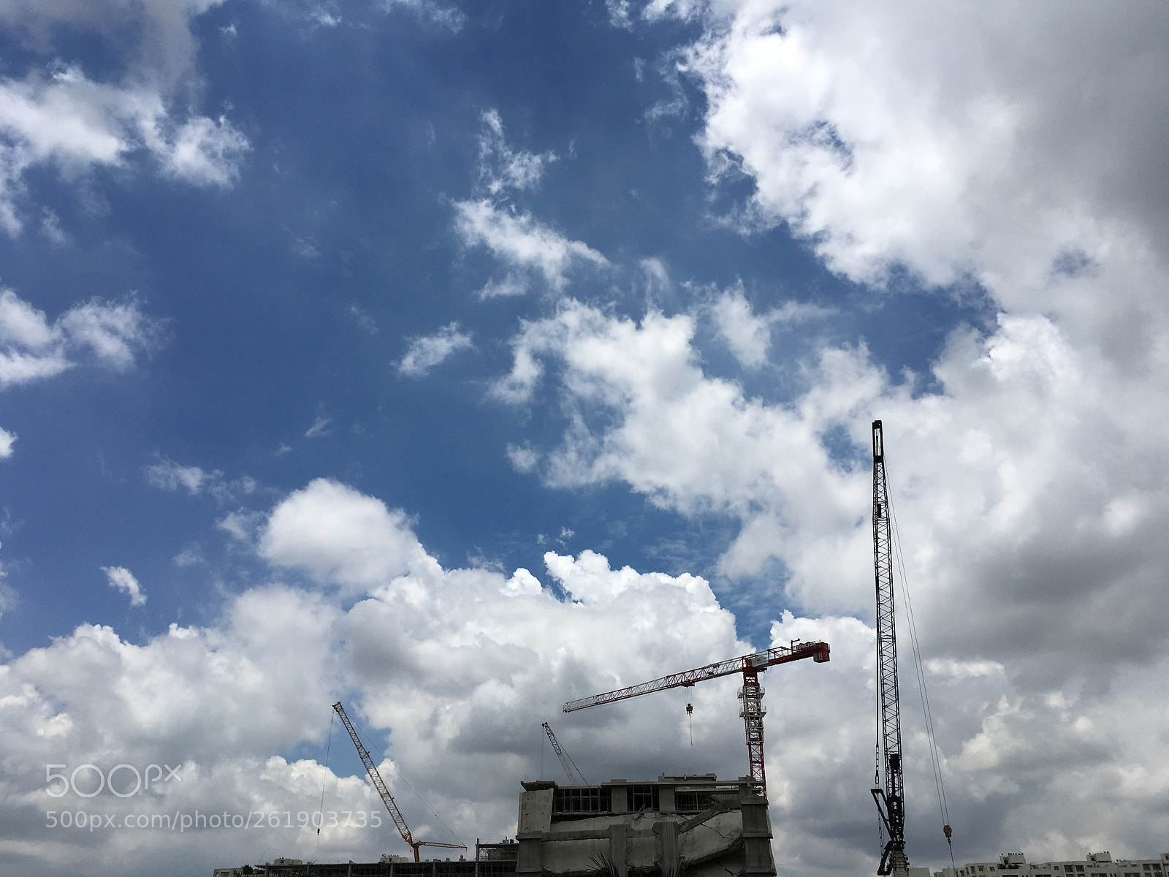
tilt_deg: +28.5
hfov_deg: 61.7
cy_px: 438
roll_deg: +0.6
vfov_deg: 48.2
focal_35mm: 29
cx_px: 584
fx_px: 979
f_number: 2.2
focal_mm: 4.15
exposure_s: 1/4808
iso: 25
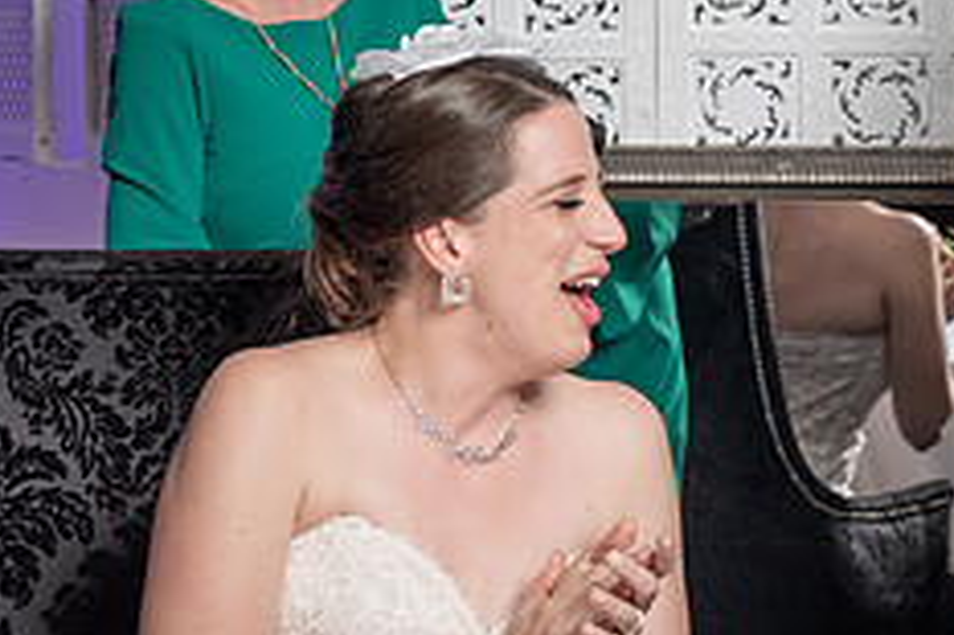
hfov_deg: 13.8
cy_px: 178
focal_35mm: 148
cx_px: 855
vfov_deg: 9.2
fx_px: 3919
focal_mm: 51
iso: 1000
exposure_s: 1/200
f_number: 5.6
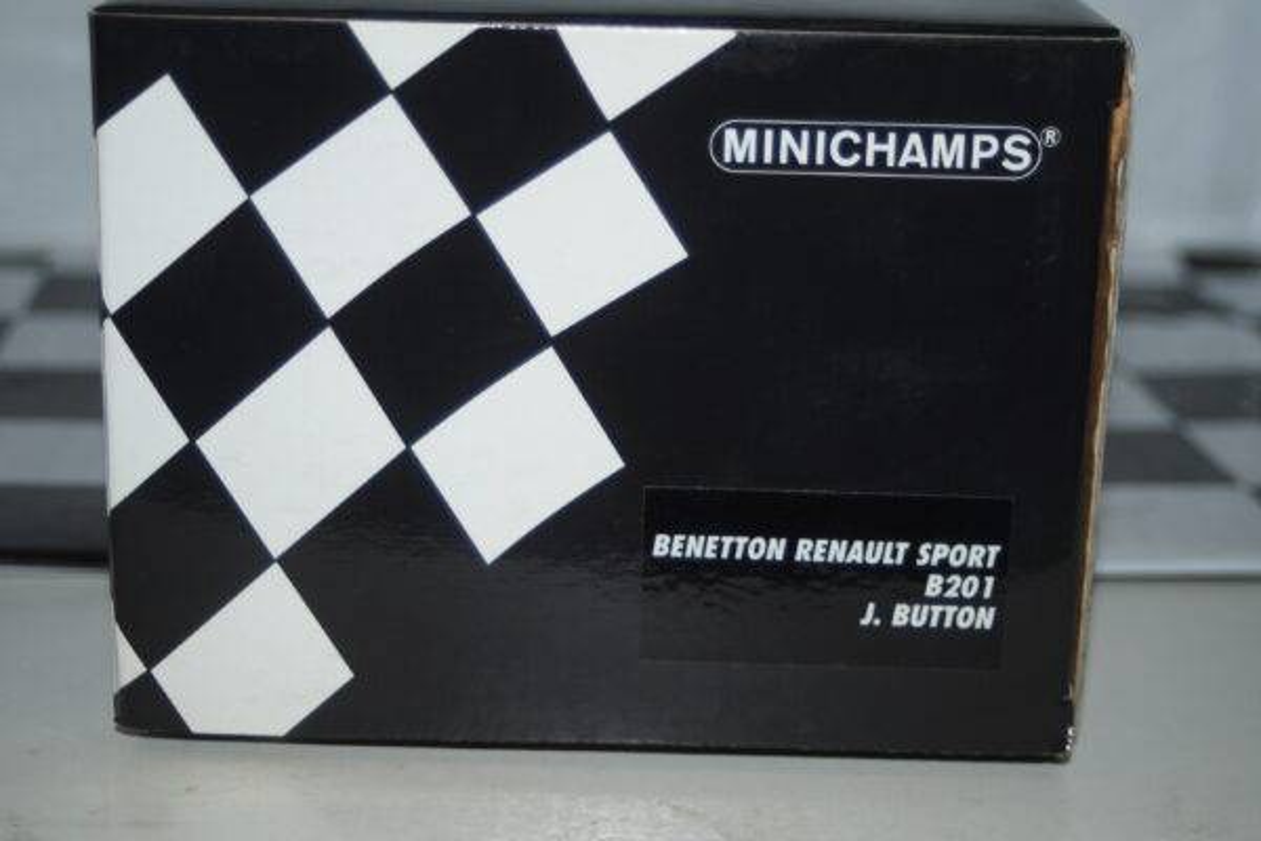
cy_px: 420
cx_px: 630
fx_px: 2364
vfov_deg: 20.2
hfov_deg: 29.9
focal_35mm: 68
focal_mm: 45
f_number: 4.5
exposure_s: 1/60
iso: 125
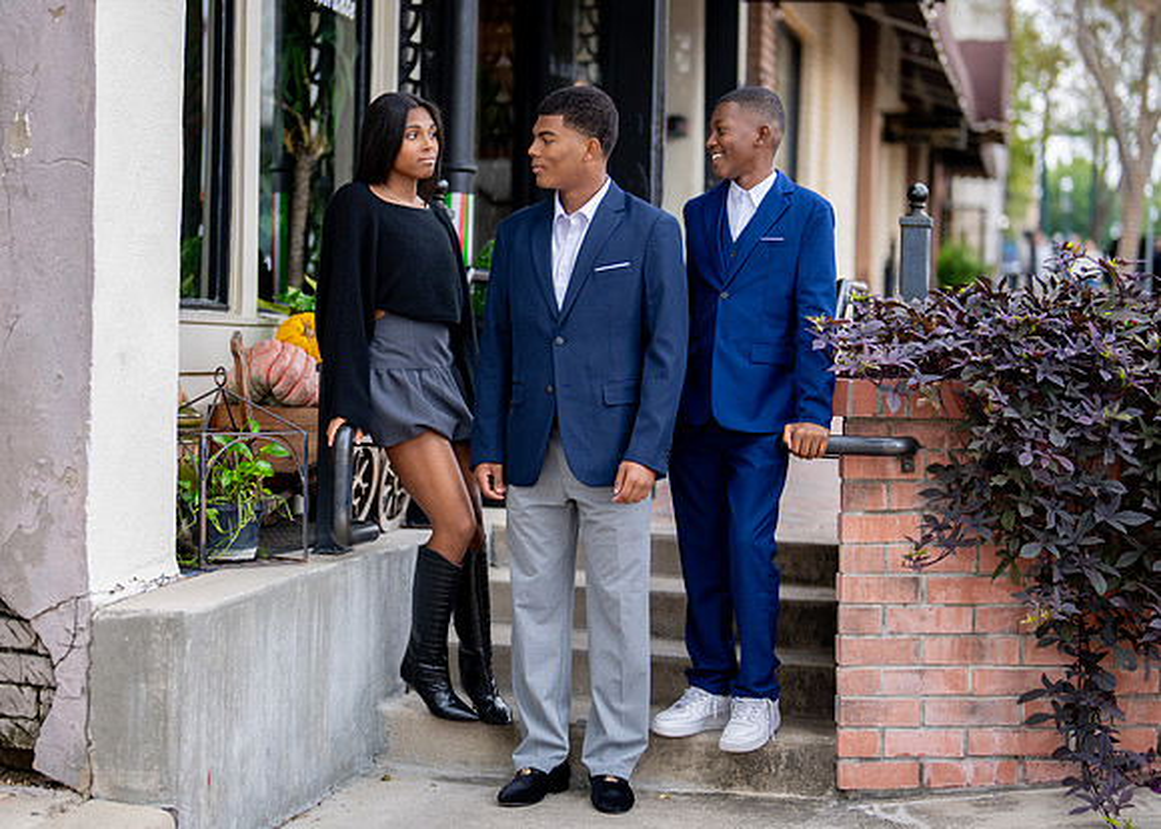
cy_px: 376
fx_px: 2175
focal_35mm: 66
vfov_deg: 21.6
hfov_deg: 29.9
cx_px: 521
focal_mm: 50
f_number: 1.2
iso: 100
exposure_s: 1/1600
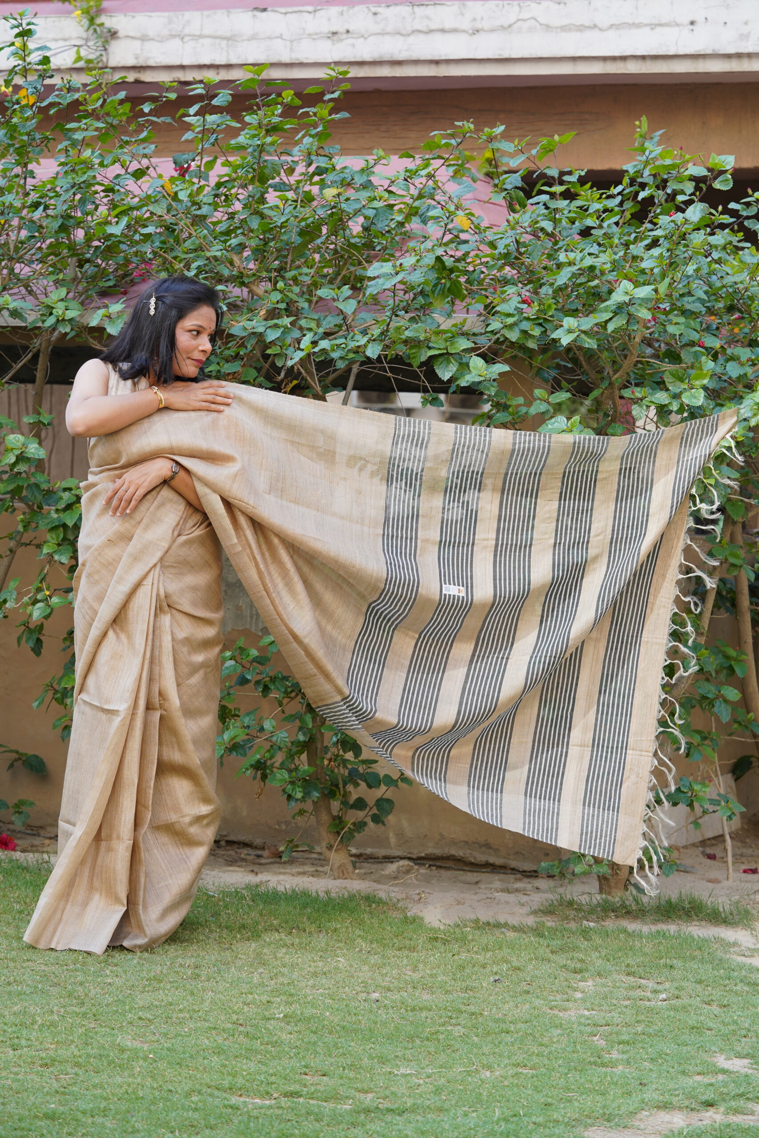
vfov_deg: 22.6
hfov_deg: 15.2
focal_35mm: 90
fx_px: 2846
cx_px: 380
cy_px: 569
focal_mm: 90
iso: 160
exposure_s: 1/100
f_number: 6.3
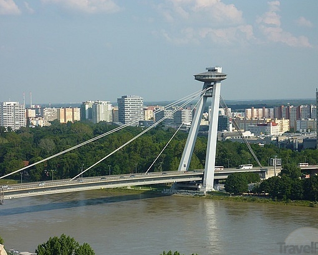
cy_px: 128
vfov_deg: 15.2
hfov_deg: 19.0
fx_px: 951
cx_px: 169
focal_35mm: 101
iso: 80
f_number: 5
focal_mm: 15.8
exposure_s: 1/500
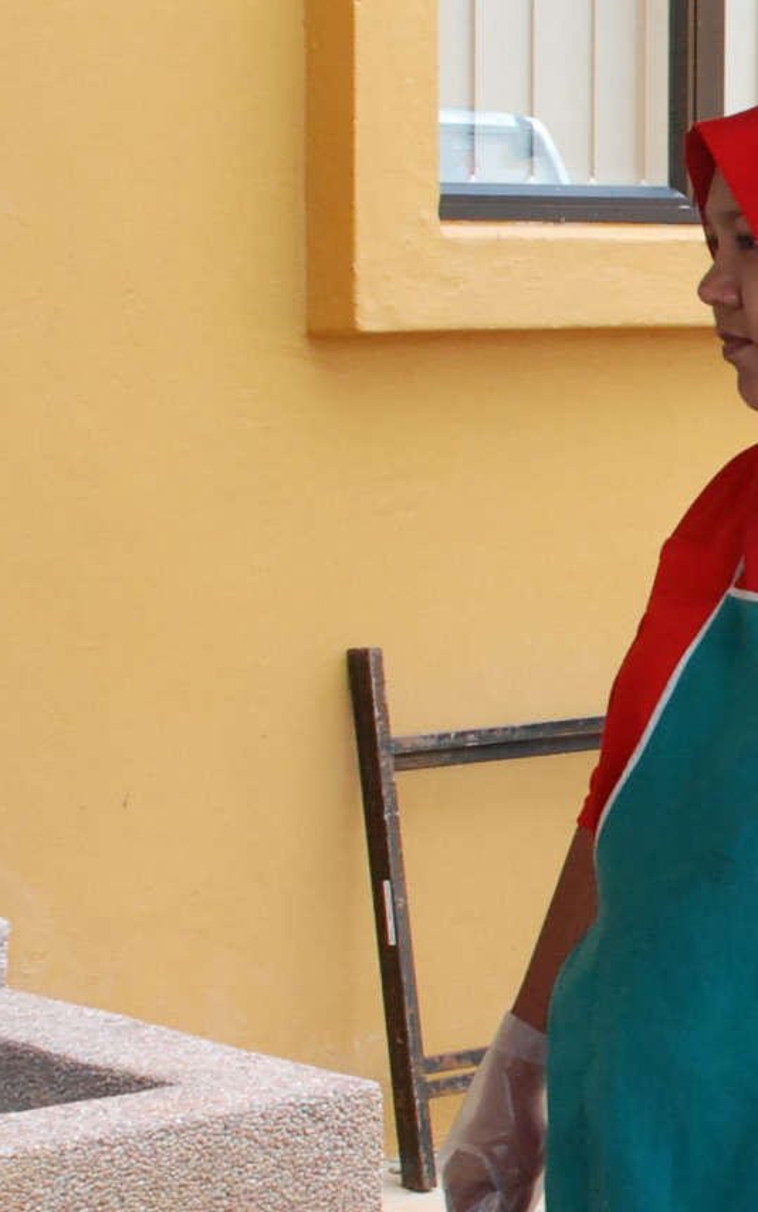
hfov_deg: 9.3
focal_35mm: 135
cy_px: 639
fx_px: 4461
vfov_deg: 15.5
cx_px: 1349
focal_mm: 26
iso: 800
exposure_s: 1/125
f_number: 9
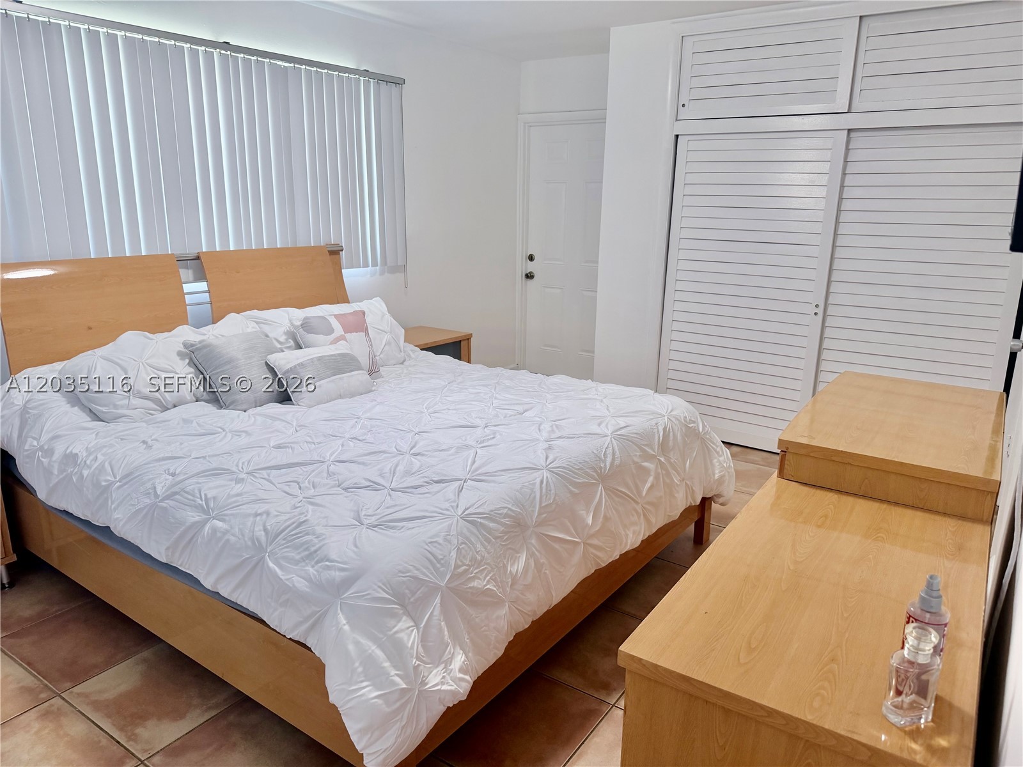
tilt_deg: -13.8
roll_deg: -1.0
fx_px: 709
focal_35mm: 24
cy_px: 384
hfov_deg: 71.6
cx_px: 512
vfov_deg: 56.8
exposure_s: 1/120
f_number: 1.78
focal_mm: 6.76
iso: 160
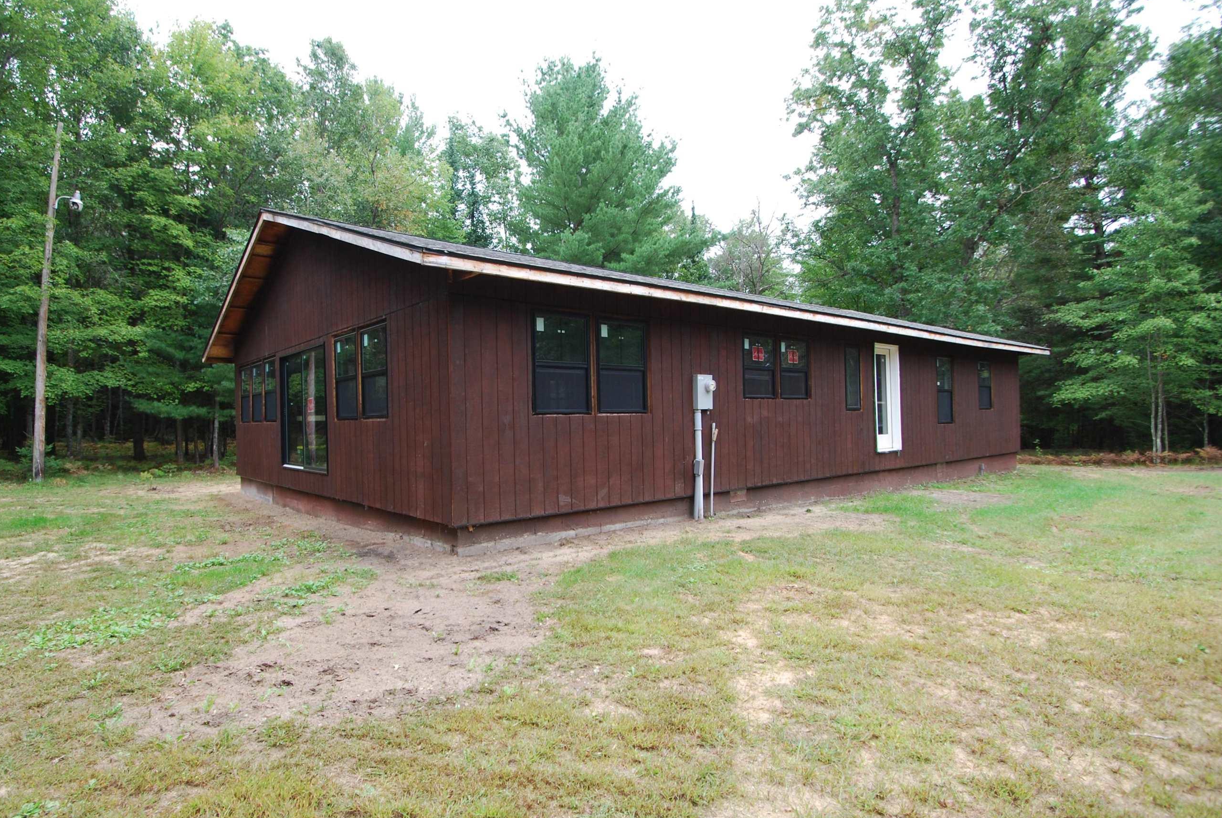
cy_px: 425
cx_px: 561
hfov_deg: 89.8
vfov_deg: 67.5
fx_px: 612
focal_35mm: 18
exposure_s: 1/60
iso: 200
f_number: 4
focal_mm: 10
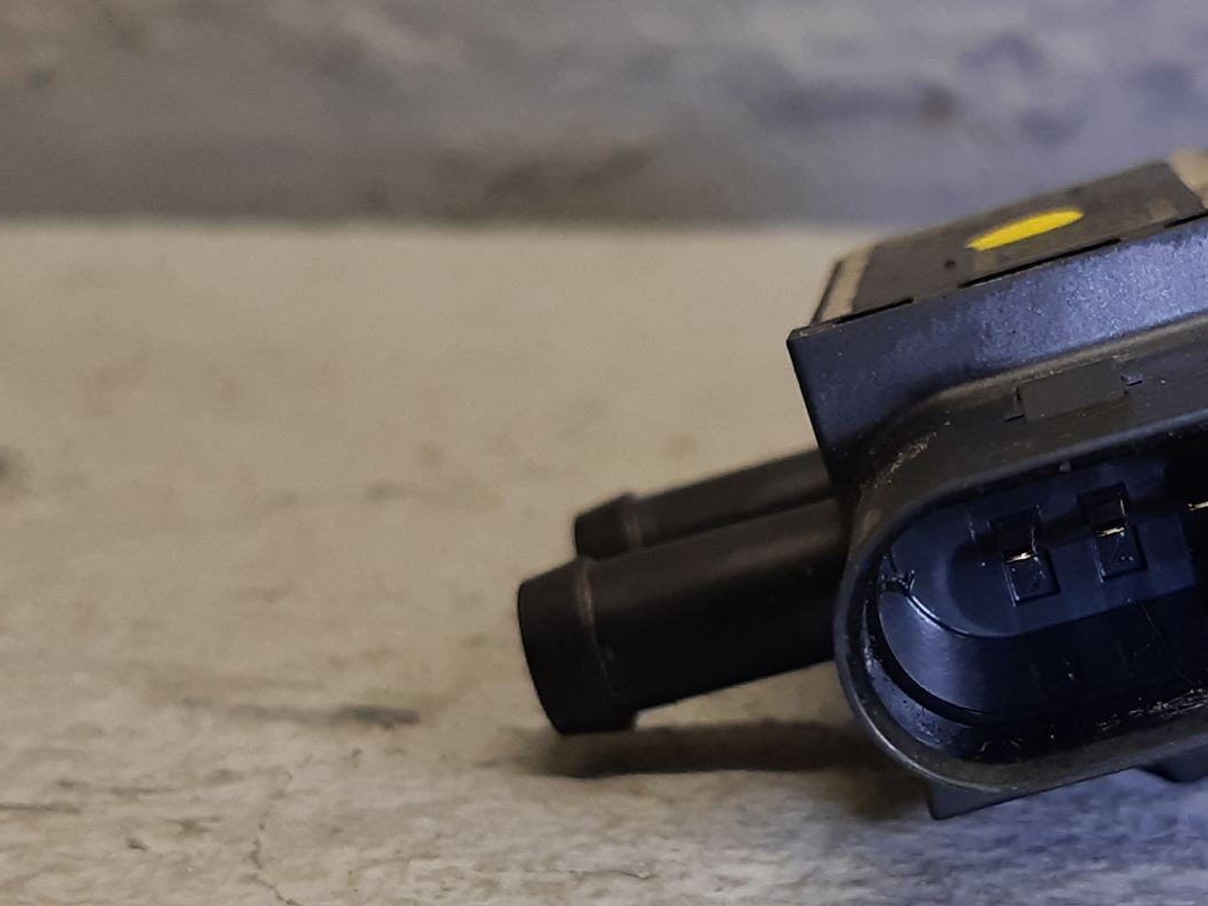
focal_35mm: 50
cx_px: 1002
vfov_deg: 28.9
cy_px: 598
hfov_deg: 36.6
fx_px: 1745
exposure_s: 1/50
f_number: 1.7
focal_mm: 3.93
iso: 100
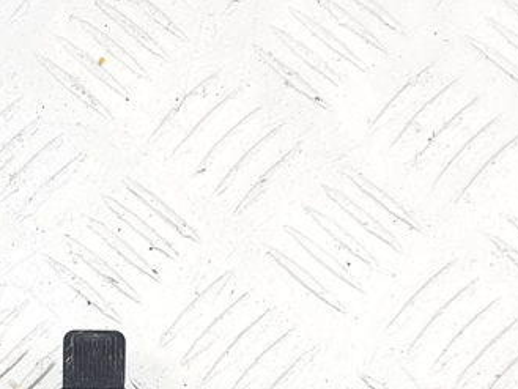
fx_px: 1213
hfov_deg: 23.6
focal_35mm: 81
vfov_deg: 16.7
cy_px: 565
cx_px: 74
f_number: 1.7
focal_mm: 4.2
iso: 50
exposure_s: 1/50
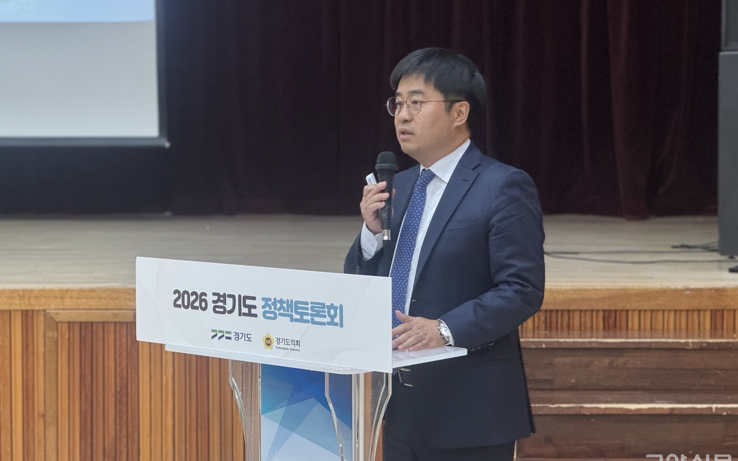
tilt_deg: -2.3
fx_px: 1649
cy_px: 209
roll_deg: +0.6
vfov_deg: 15.9
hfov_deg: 25.2
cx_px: 370
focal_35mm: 82
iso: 640
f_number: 2.8
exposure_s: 1/40
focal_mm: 9
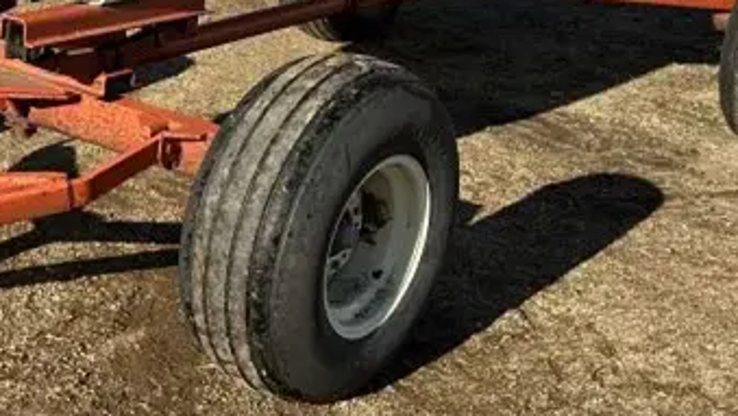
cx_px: -76
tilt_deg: -16.3
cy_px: 74
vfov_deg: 16.2
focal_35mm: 74
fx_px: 1449
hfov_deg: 26.3
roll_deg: -2.2
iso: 80
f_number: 1.78
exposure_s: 1/4545
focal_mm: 6.86
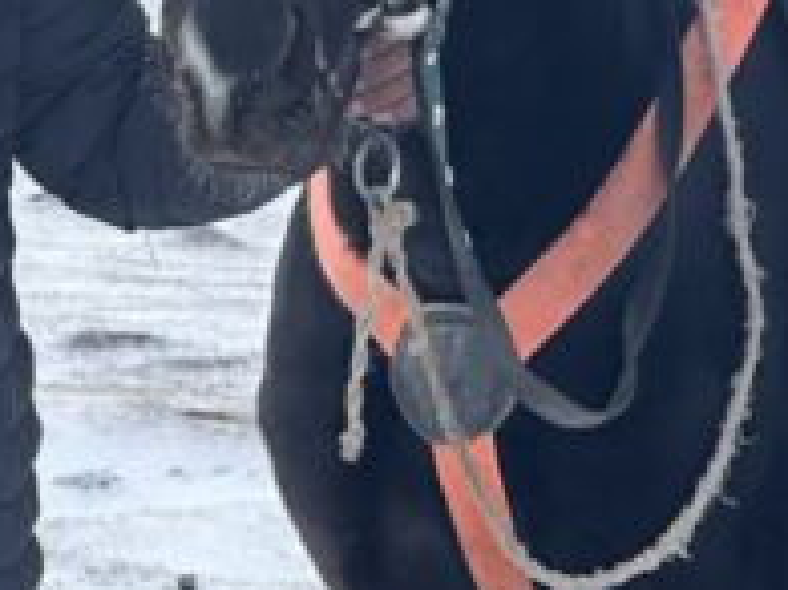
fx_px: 6916
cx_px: 473
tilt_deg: -4.7
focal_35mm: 304
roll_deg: -0.4
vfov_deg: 4.9
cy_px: 0
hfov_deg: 6.5
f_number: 2.8
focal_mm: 9
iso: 32
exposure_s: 1/564
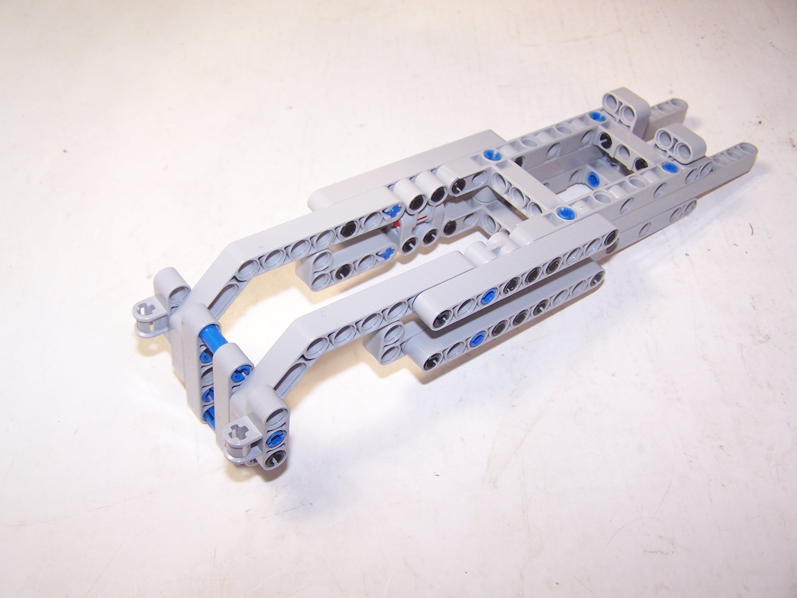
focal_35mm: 38
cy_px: 299
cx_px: 398
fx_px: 875
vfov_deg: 37.7
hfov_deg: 49.0
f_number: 2.8
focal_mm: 6.3
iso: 80
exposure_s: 1/60
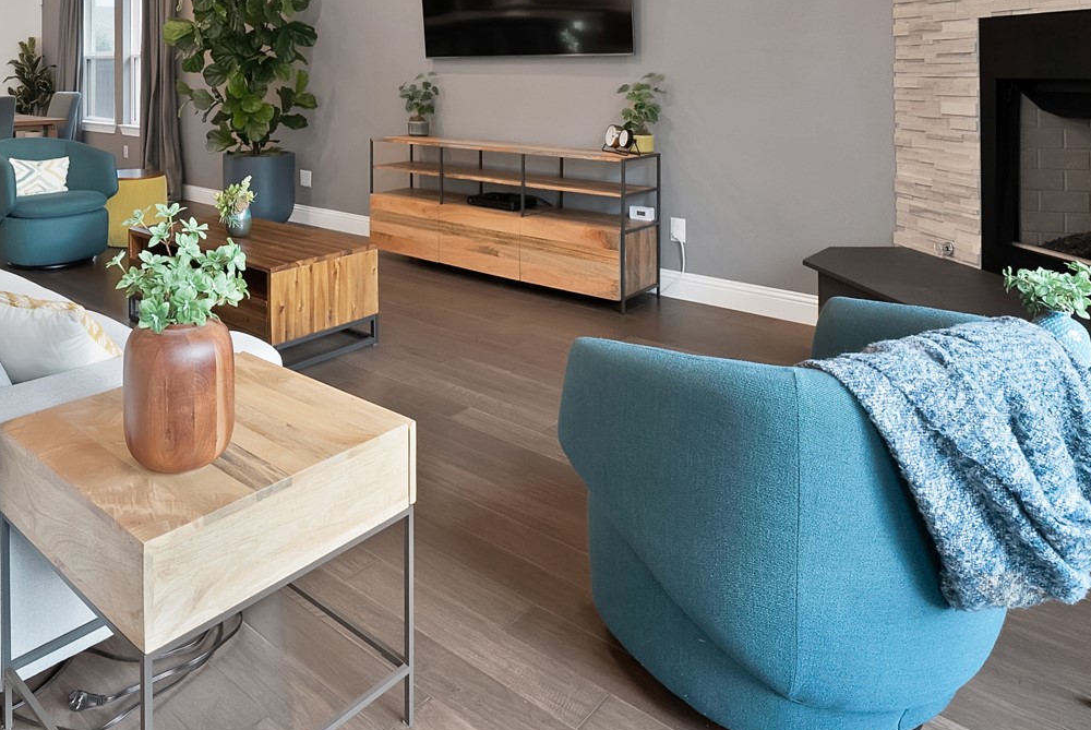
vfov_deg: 47.3
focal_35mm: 24
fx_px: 728
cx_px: 392
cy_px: 61
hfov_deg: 72.1
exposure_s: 1/6
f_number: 9
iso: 640
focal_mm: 12
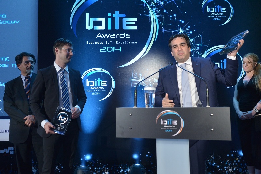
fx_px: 232
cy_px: 87
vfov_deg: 41.1
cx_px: 130
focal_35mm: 32
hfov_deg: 58.7
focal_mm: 32
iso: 2500
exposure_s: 1/160
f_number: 4
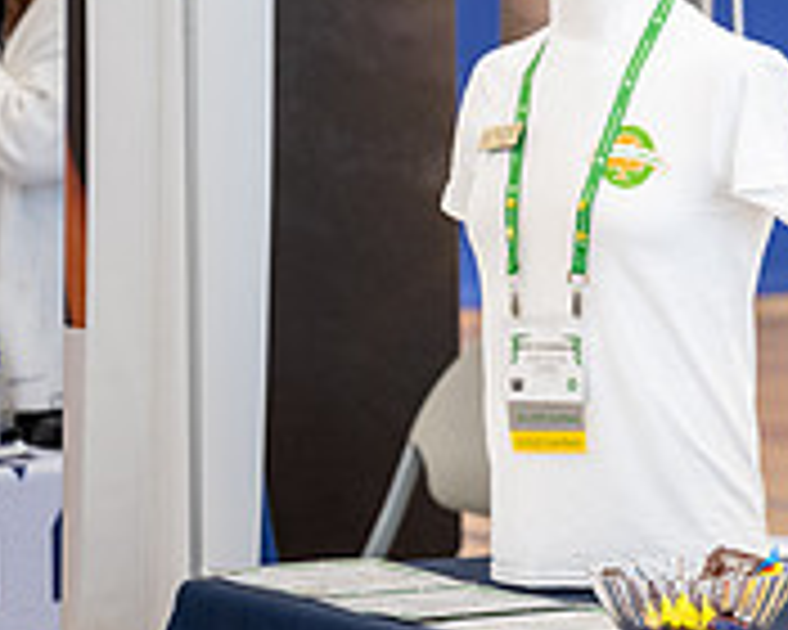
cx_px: 1300
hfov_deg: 8.0
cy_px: 165
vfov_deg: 6.6
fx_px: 5504
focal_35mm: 236
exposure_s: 1/160
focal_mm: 70
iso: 2000
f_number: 2.8
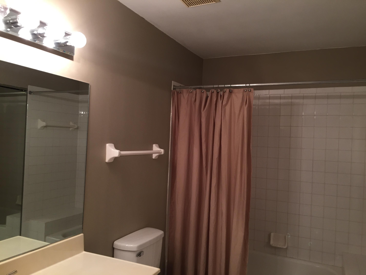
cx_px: 183
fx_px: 307
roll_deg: -2.8
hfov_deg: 61.7
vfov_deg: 48.2
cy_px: 138
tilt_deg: -0.3
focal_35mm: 29
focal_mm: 4.15
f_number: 2.2
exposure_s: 1/30
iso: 100
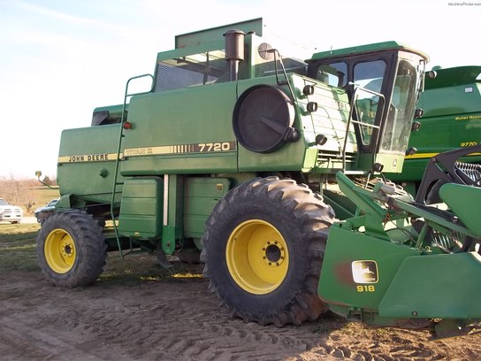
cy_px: 180
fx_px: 500
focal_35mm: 36
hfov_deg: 51.4
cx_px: 240
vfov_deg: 39.7
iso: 80
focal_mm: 6.5
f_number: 3.1
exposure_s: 1/160
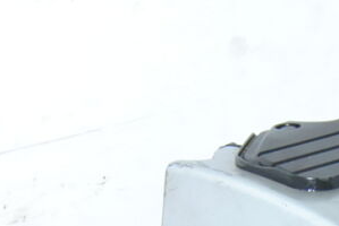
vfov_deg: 5.9
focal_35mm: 225
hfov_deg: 8.9
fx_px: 2121
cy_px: 541
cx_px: 486
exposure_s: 1/200
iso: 800
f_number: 9
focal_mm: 28
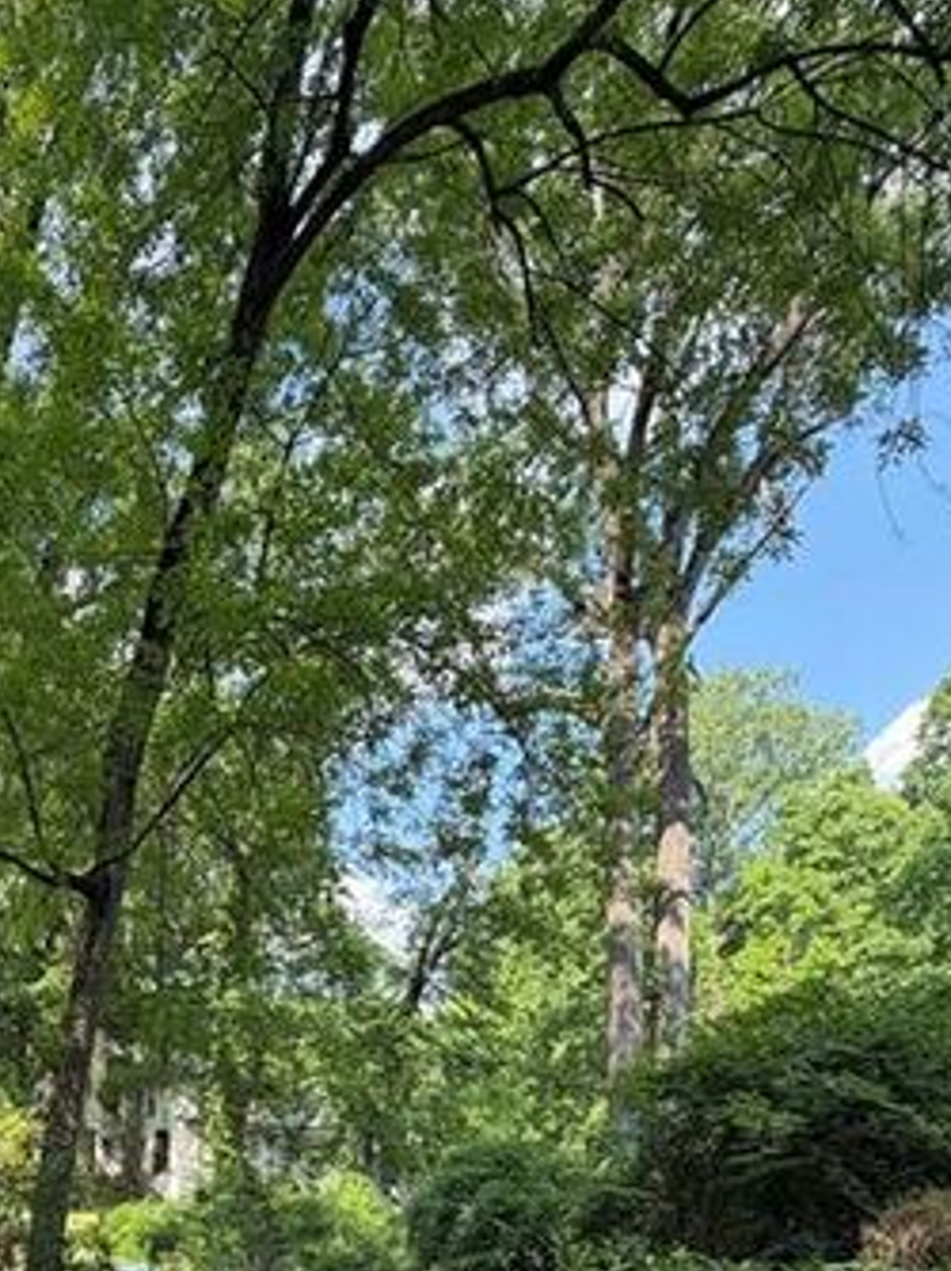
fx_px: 1027
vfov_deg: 53.4
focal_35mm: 28
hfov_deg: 45.0
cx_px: 91
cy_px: 1201
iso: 40
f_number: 2.2
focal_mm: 2.22
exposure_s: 1/240
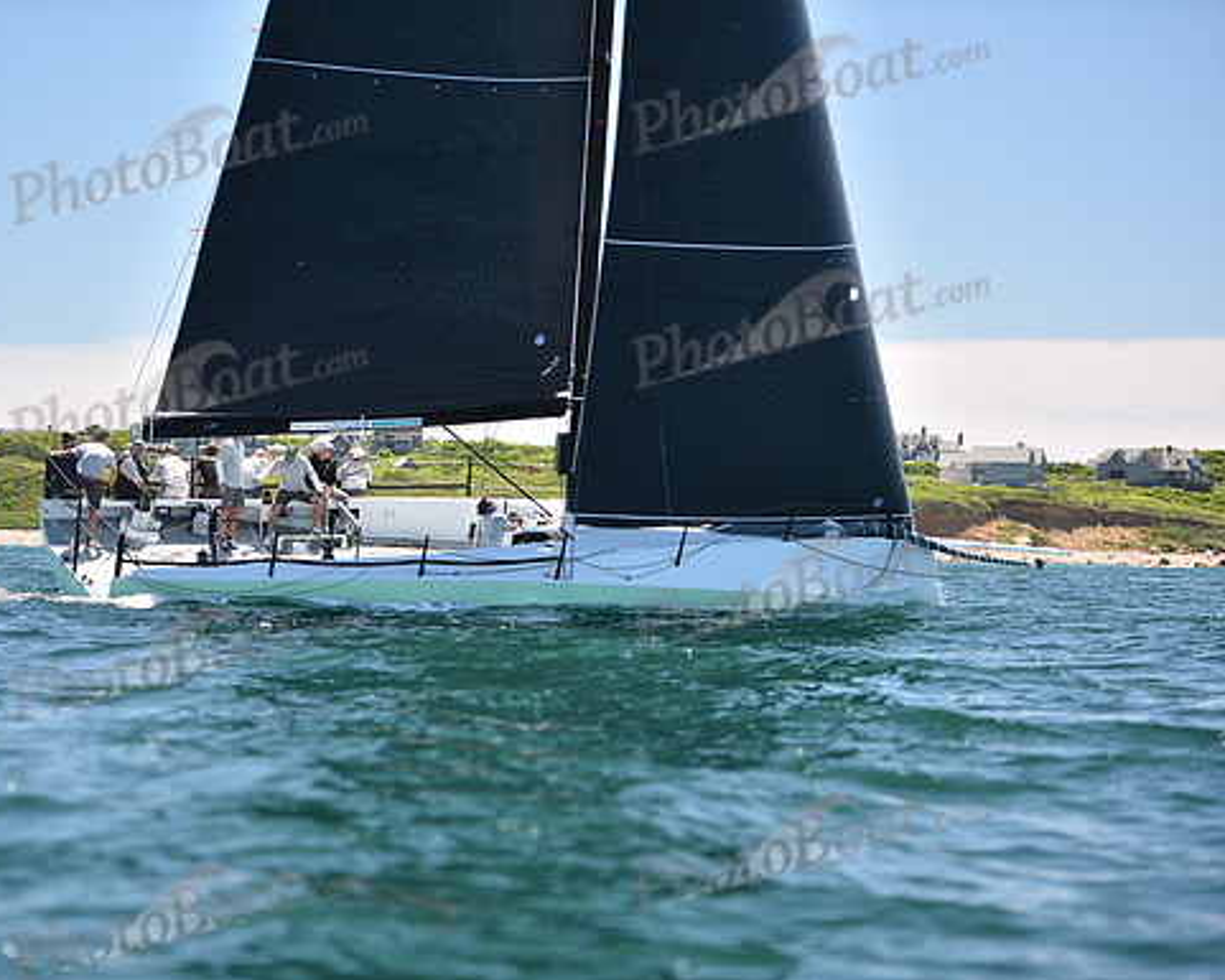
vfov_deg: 13.9
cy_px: 490
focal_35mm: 111
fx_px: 4025
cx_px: 502
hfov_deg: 17.3
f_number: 2.8
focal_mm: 98
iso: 250
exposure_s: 1/800
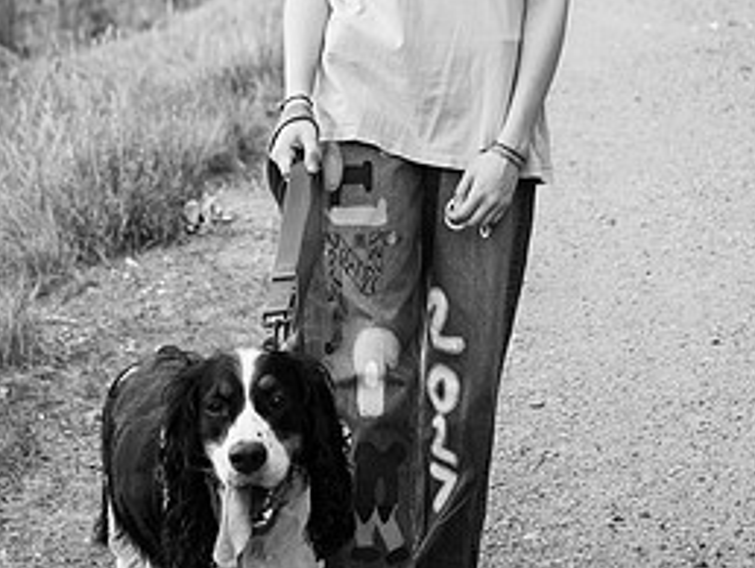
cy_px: 1
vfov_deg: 17.0
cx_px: 430
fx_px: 1856
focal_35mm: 85
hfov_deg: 23.0
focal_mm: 35
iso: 400
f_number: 2.8
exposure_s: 1/320
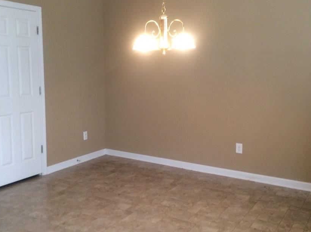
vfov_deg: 35.0
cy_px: 105
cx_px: 140
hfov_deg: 45.8
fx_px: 368
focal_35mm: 41
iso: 50
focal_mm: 3.3
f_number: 2.4
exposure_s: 1/24
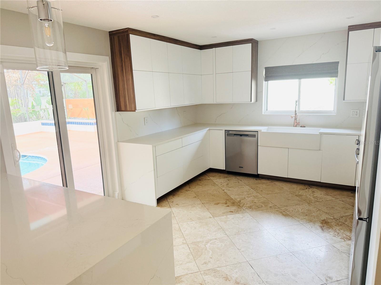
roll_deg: +2.2
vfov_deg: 56.8
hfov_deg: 71.6
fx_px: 264
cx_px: 190
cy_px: 142
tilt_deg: -11.0
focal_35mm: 24
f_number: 1.78
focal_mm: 6.76
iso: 125
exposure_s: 1/121
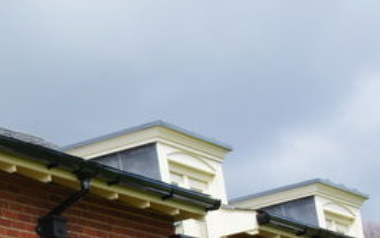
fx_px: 1458
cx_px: -164
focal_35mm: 141
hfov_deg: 14.0
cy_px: 302
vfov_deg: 9.2
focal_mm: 27
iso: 200
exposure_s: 1/80
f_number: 13
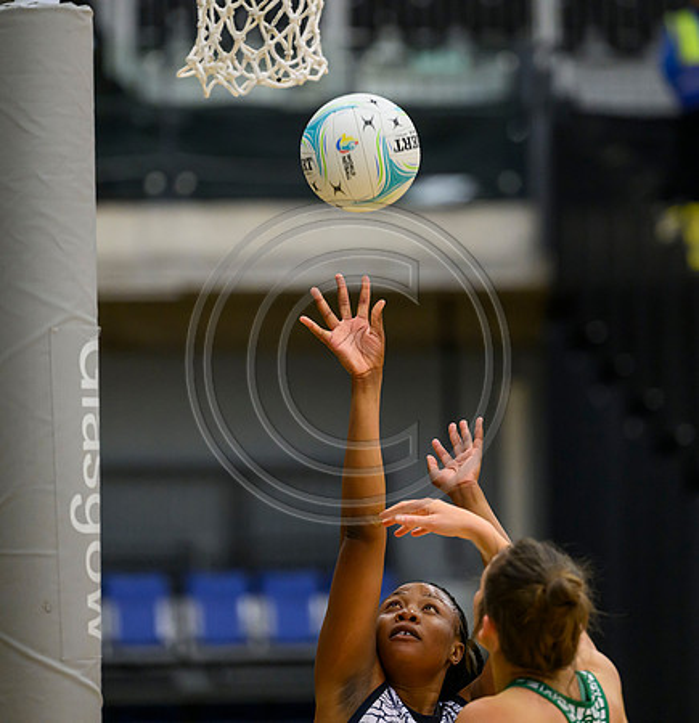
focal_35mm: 259
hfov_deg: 6.6
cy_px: 362
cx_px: 381
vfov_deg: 6.9
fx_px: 6026
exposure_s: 1/1000
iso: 4000
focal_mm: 200
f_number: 3.2
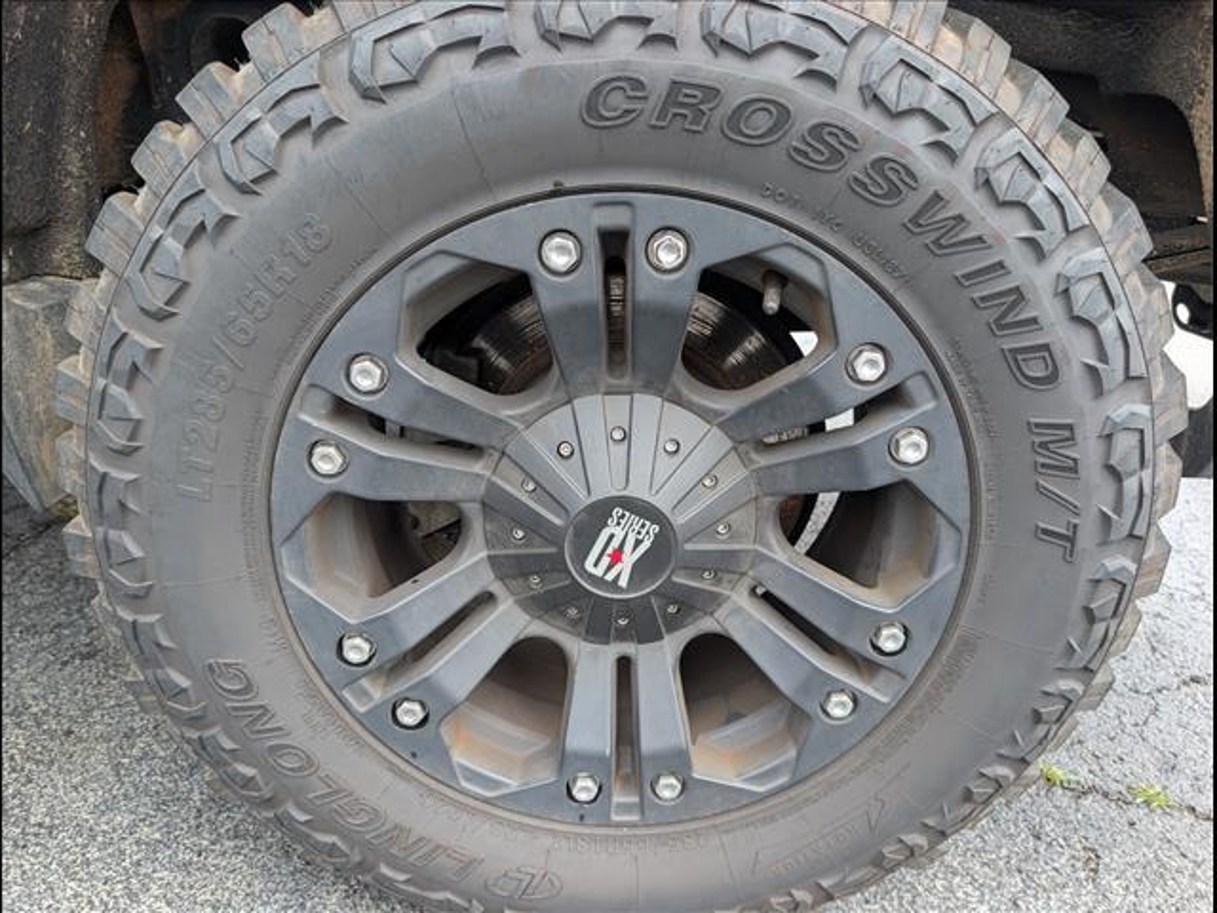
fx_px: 844
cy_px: 456
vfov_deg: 56.8
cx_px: 608
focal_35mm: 24
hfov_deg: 71.6
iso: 49
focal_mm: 6.9
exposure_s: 1/303
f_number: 1.68
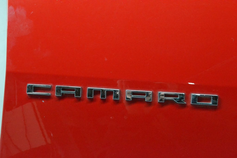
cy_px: 79
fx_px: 336
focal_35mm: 51
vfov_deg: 26.5
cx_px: 118
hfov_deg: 38.9
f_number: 11
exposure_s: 1/100
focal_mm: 34
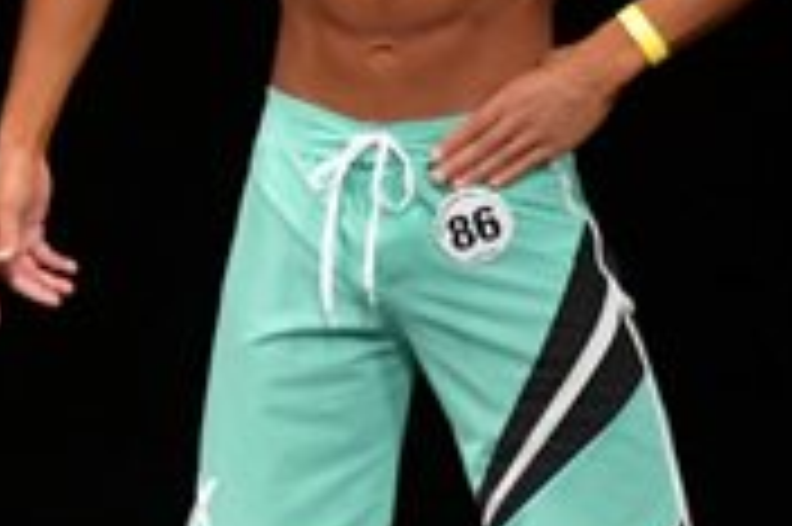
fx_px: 24704
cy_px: 301
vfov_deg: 1.2
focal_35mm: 1124
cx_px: -565
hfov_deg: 1.8
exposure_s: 1/400
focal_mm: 170
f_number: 5.6
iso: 3200
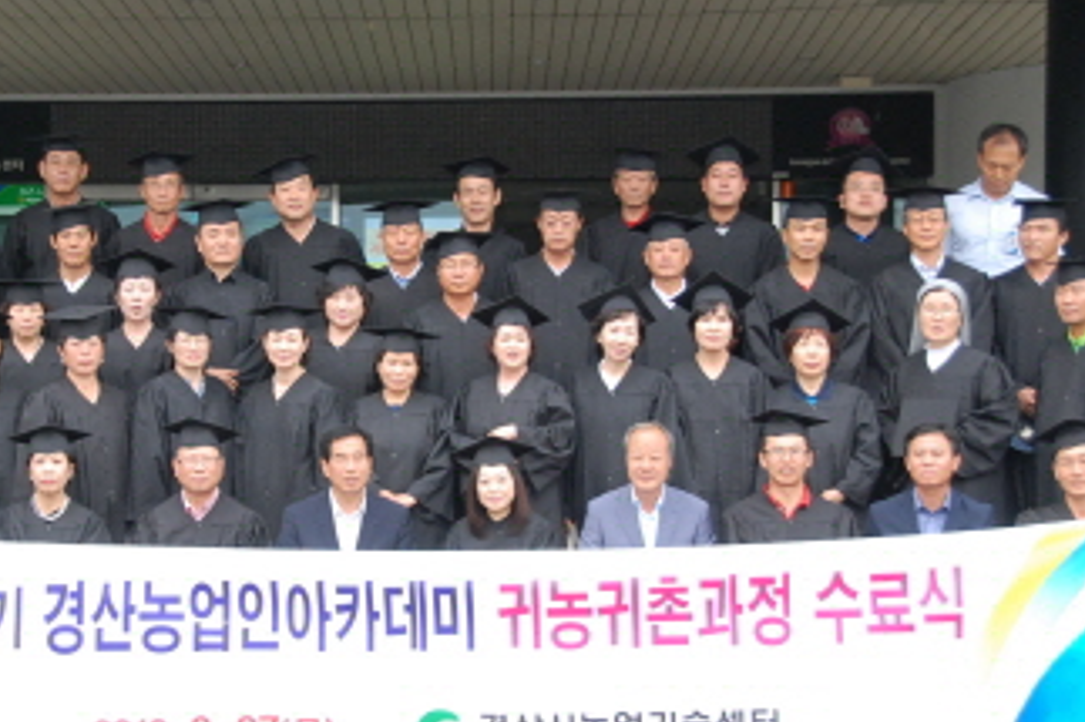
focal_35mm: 93
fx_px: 2801
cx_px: 380
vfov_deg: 14.7
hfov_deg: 21.9
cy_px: 386
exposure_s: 1/200
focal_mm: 40
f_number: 6.3
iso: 800
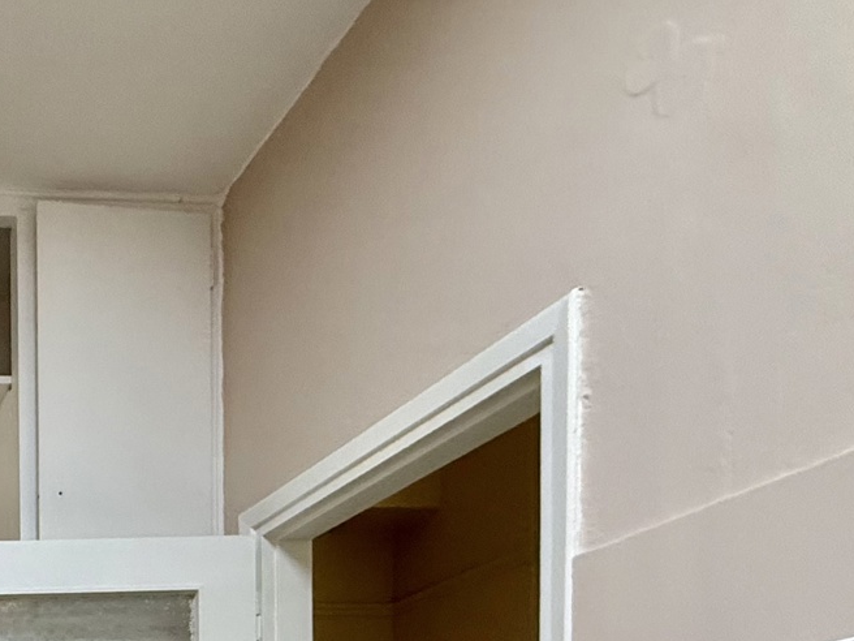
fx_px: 1011
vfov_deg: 27.4
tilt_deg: +1.4
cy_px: 894
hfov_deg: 34.9
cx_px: -204
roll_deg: +1.8
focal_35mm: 41
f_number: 2.2
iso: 250
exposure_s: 1/100
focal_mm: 2.22
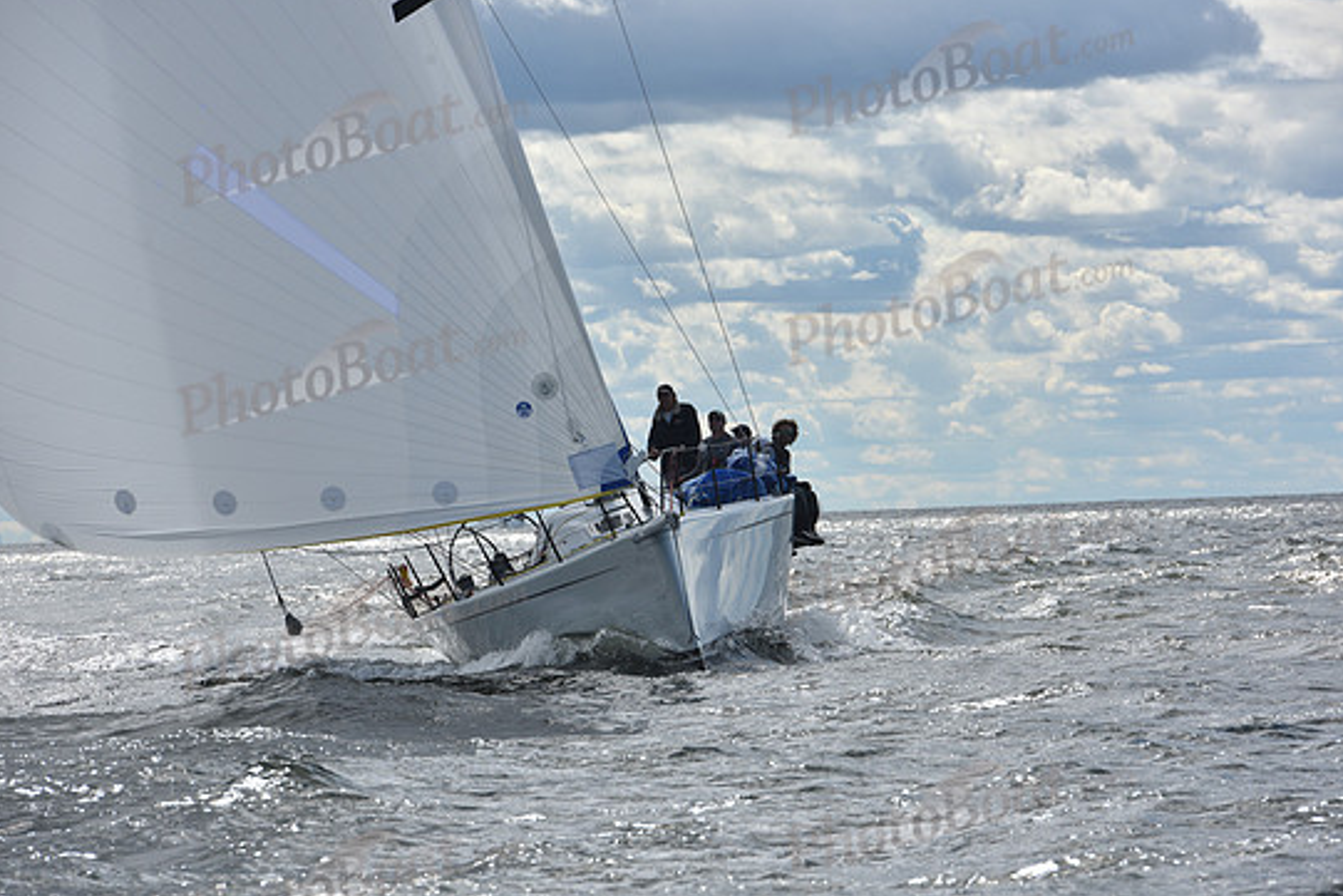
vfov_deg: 6.6
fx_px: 7798
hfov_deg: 9.8
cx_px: 658
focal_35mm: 209
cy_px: 465
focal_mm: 195
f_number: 10
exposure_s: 1/1000
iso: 250
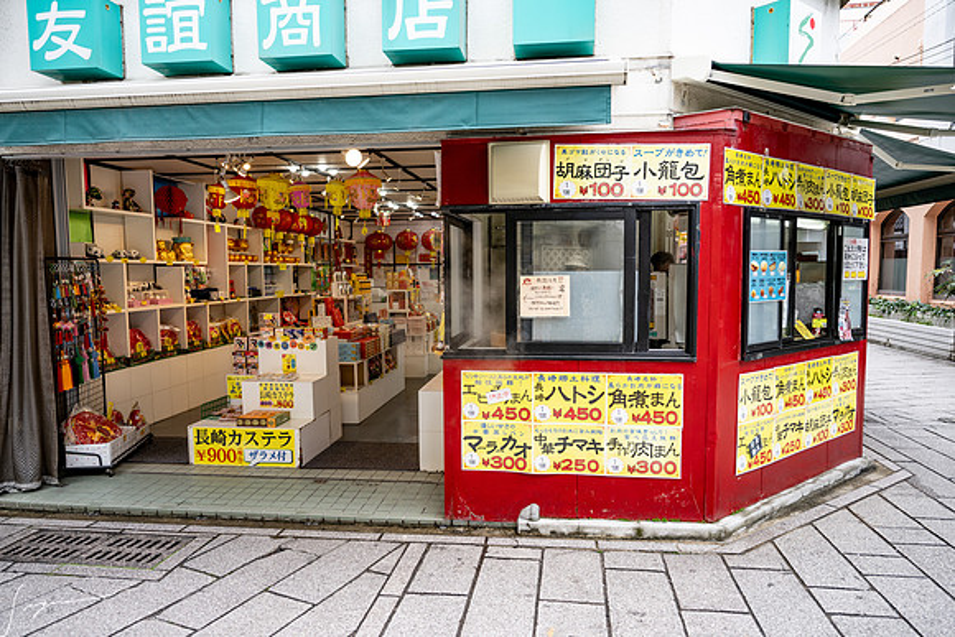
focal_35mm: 24
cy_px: 318
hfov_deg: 73.7
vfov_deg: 53.2
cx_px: 478
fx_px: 637
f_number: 2.8
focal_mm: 24
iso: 90
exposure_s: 1/200
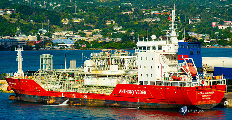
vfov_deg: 5.4
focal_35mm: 211
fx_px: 1274
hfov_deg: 10.4
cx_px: 121
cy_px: 64
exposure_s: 1/400
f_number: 10
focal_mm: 190
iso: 100
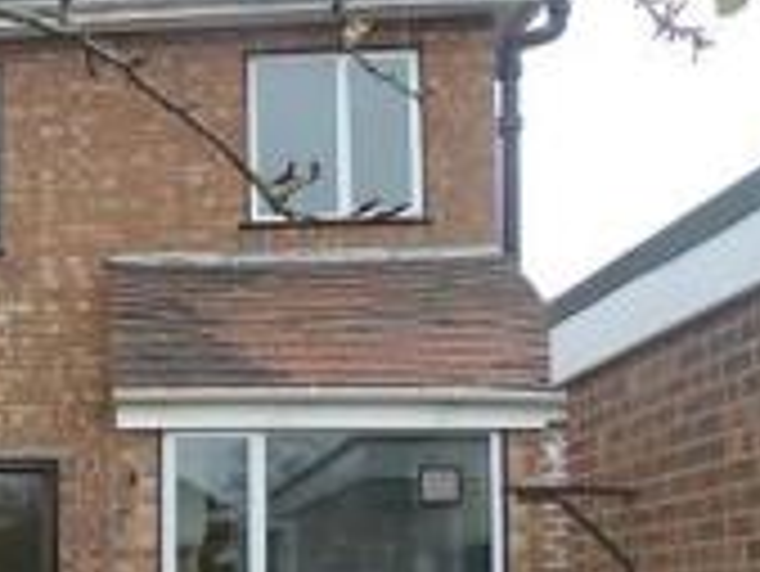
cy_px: 520
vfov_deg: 23.0
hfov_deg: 26.2
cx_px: -250
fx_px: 1362
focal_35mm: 62
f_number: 2.8
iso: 80
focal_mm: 3.9
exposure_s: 1/200
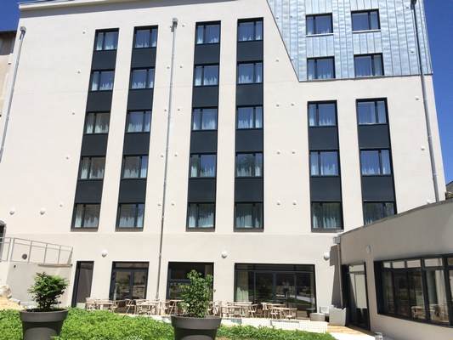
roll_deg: -1.4
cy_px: 170
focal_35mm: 29
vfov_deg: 48.2
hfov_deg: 61.6
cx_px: 226
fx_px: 380
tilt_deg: +14.7
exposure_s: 1/2740
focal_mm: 4.15
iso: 32
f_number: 2.2
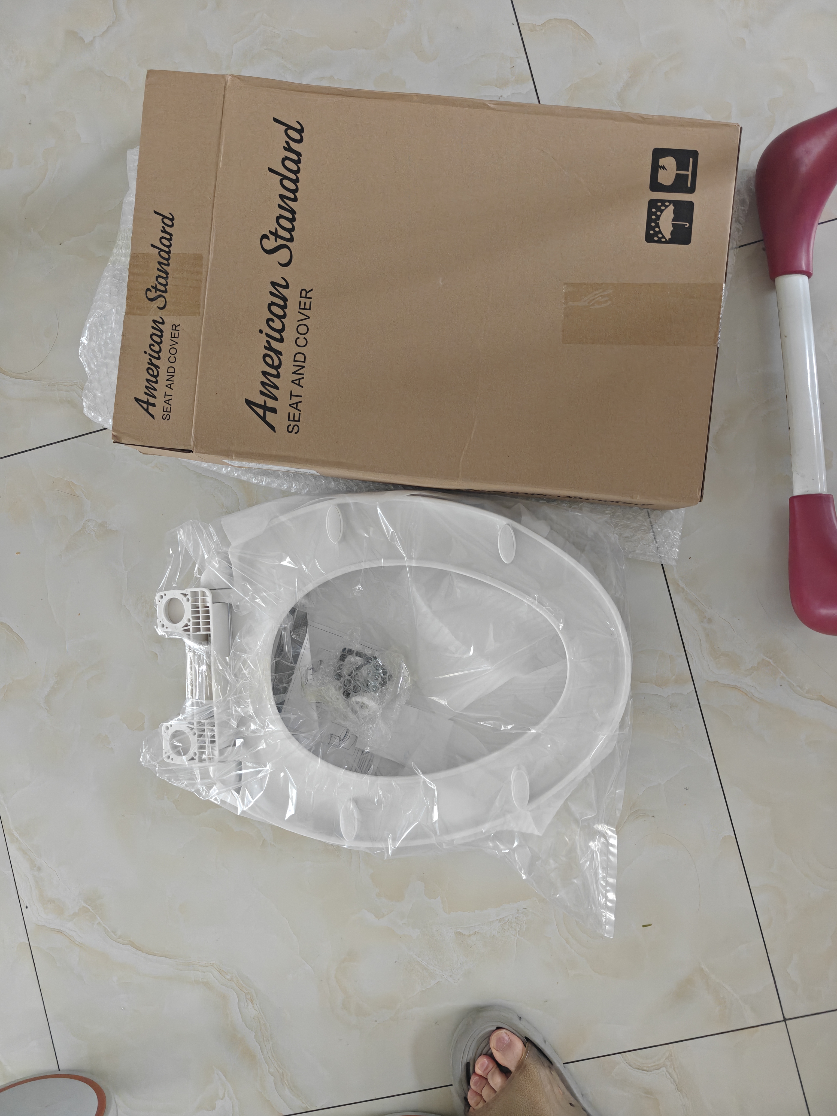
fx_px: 742
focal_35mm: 23
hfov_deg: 58.9
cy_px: 558
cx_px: 418
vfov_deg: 73.9
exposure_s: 1/113
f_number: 1.6
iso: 1600
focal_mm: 6.06
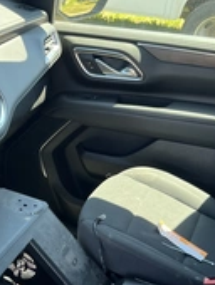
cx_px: -15
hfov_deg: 22.8
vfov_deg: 31.1
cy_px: 211
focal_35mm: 61
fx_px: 504
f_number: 1.6
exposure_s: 1/137
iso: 64
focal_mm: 5.1
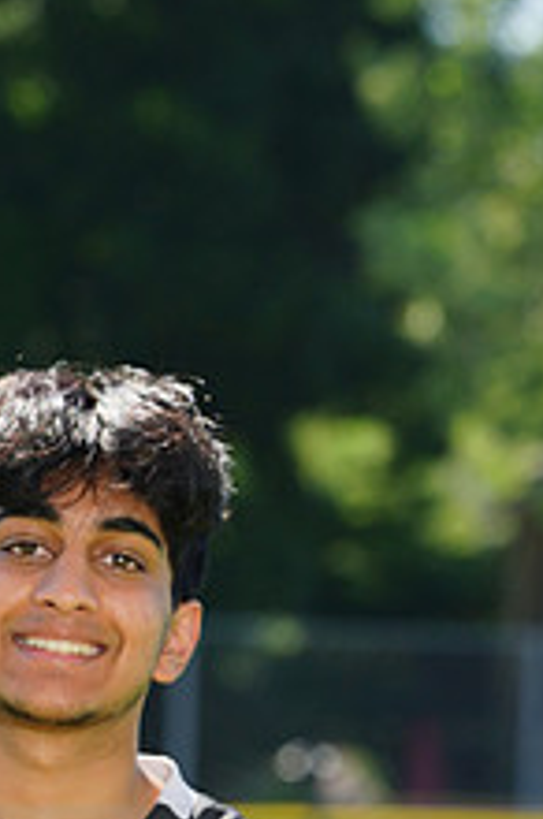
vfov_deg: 3.4
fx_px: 13708
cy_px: 856
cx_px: -41
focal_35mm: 604
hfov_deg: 2.3
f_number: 10
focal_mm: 229
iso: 200
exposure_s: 1/200
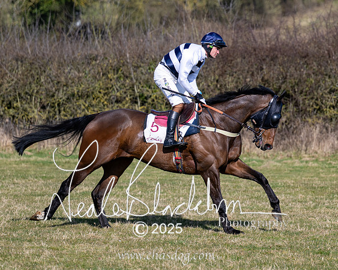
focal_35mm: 238
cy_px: 121
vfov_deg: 6.5
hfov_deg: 8.1
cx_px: 166
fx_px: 2383
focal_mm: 125
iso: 200
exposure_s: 1/5000
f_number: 2.8
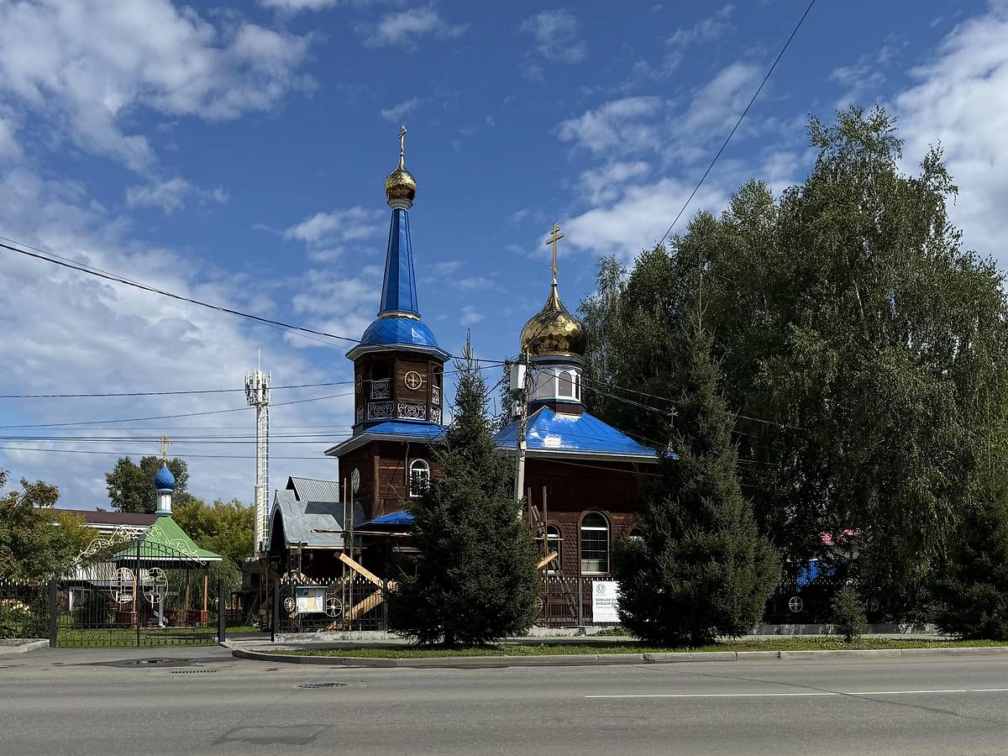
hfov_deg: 71.6
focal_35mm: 24
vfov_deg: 56.8
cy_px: 378
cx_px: 504
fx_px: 699
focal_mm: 6.76
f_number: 1.78
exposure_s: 1/7092
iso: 80
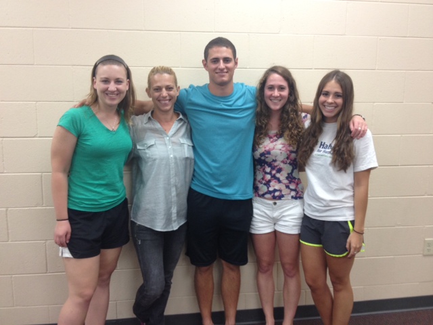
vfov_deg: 40.7
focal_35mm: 35
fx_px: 438
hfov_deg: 52.6
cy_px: 162
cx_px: 216
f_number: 2.4
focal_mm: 4.28
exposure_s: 1/20
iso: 100
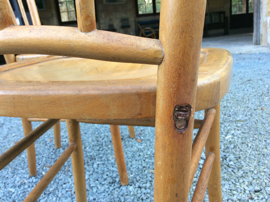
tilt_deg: -14.9
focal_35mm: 32
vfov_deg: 44.1
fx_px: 249
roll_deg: +5.8
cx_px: 135
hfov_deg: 56.9
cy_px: 101
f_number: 2.4
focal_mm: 3.3
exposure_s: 1/50
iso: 50
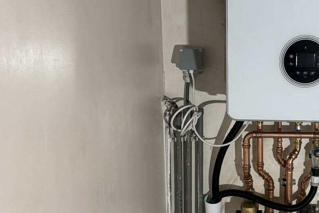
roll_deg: -1.1
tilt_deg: -15.1
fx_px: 629
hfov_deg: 27.4
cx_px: 288
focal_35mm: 71
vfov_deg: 19.2
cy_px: 129
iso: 320
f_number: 1.6
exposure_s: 1/60
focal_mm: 5.96
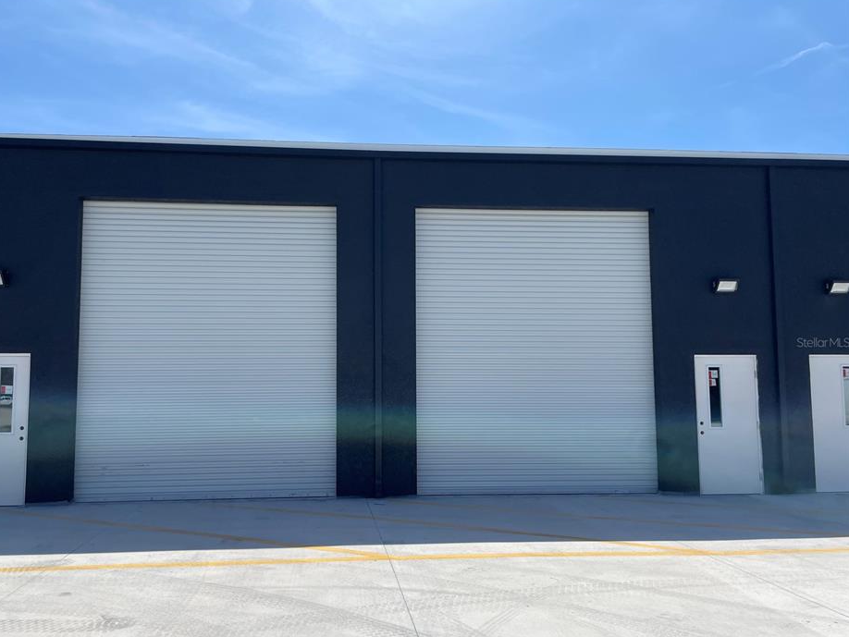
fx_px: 711
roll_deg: +0.6
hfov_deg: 61.5
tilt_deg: +4.6
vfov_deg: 48.2
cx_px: 379
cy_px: 342
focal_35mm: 29
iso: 32
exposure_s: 1/5814
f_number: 1.6
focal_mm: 4.2
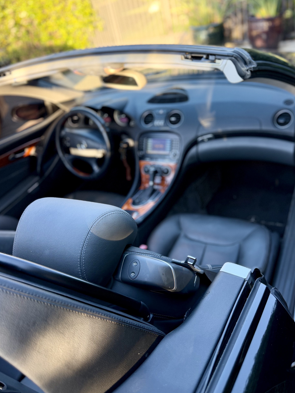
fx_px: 318
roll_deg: +12.3
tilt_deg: -33.4
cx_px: 168
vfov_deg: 63.4
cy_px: 186
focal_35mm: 28
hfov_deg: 49.6
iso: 100
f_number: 1.78
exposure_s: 1/189
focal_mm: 6.76
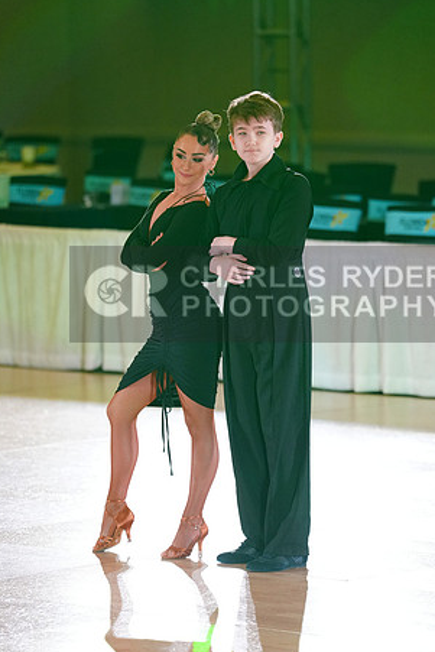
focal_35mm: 257
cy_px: 295
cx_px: 270
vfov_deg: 8.0
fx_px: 4654
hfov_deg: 5.4
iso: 2500
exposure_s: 1/500
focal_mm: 200
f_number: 2.8
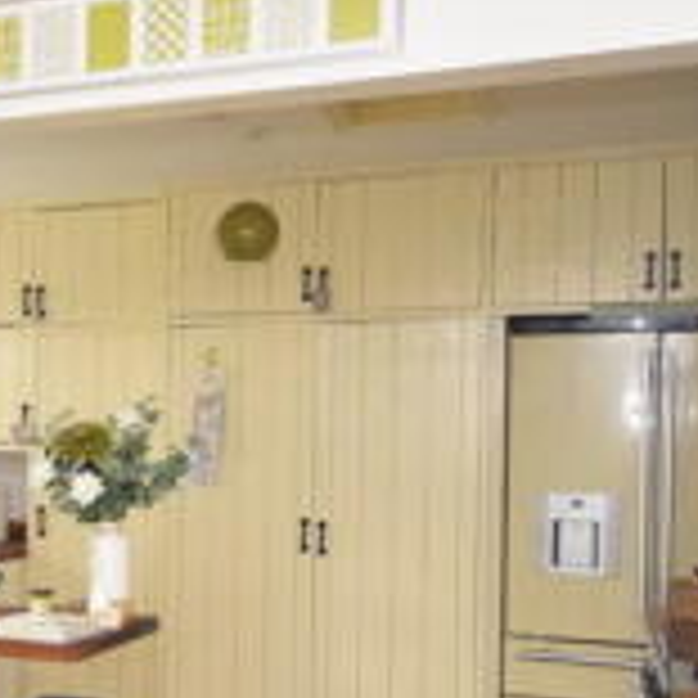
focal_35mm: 54
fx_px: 1232
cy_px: 462
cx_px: -101
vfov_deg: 31.4
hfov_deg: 28.3
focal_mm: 10
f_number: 5
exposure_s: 1/100
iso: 800
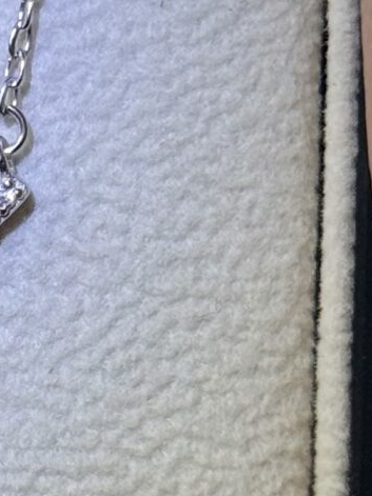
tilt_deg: -47.3
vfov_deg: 7.6
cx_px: -112
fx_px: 3741
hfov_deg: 5.7
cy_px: 285
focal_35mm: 261
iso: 80
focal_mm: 6.76
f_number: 1.78
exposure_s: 1/100
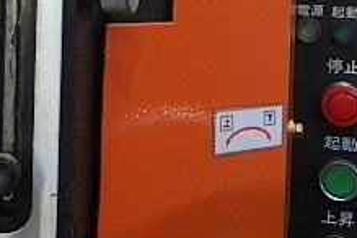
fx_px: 843
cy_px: -31
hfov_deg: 23.0
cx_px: 8
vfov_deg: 15.6
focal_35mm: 85
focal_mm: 5
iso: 320
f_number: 3.5
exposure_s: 1/45
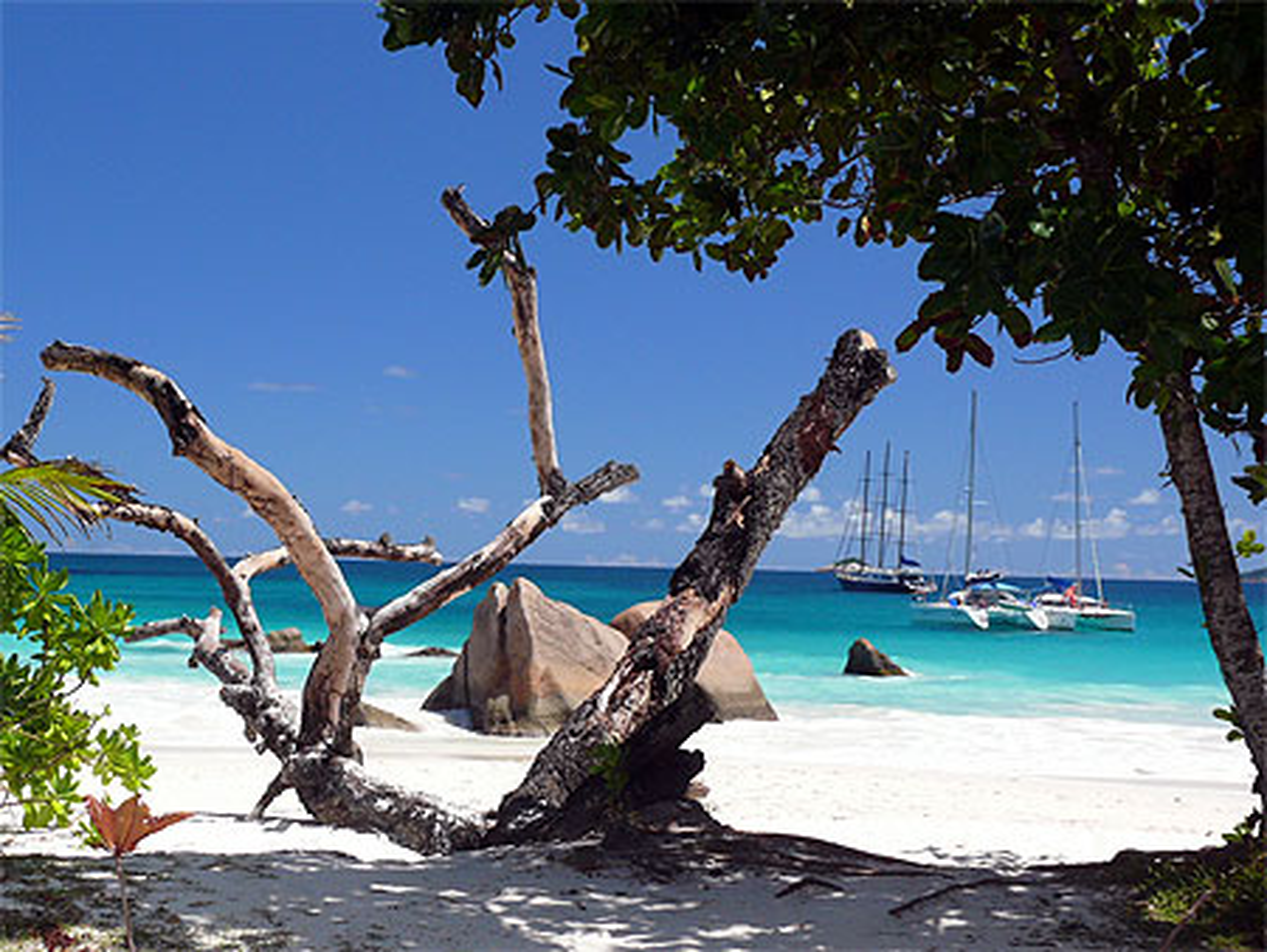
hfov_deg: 49.0
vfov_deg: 37.8
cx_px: 634
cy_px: 476
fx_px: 1392
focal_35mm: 38
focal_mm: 8
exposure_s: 1/250
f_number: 4
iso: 100
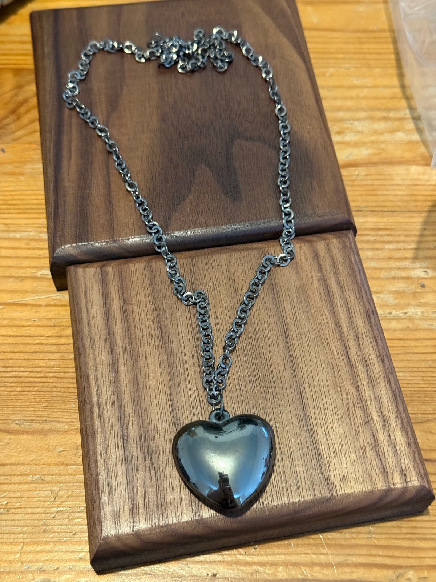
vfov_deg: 39.7
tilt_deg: -61.9
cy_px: 291
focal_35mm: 48
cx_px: 218
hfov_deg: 30.3
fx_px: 806
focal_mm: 6.76
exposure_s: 1/34
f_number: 1.78
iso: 500
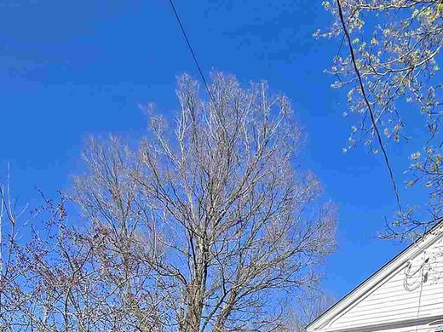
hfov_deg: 46.8
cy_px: 390
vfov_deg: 30.9
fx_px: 512
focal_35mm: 40
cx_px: 211
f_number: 2.2
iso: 50
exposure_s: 1/2544
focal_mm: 2.2
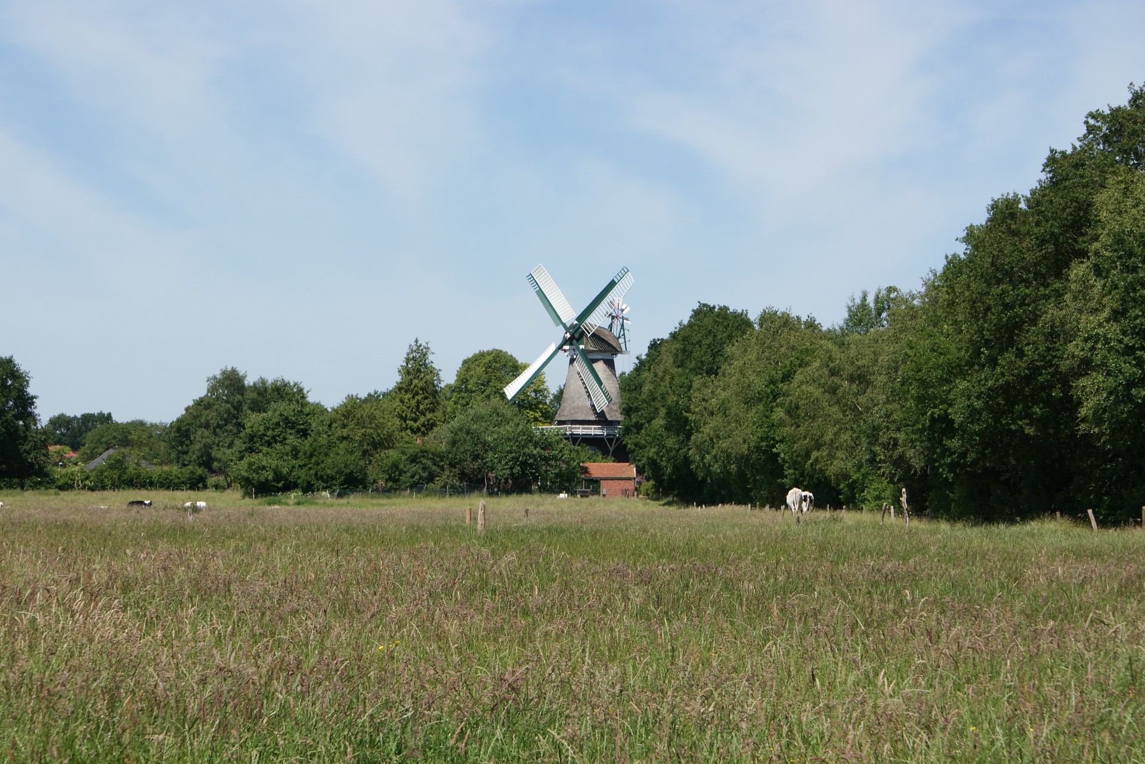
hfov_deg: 19.5
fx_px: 3339
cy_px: 382
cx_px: 572
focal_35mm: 105
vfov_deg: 13.0
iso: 100
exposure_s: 1/160
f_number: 11
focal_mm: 70
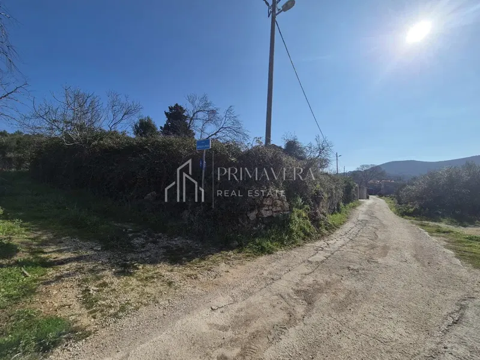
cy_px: 180
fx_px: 180
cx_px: 240
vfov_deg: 89.9
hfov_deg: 106.2
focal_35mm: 13
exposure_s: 1/5824
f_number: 2.2
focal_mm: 2.2
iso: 50
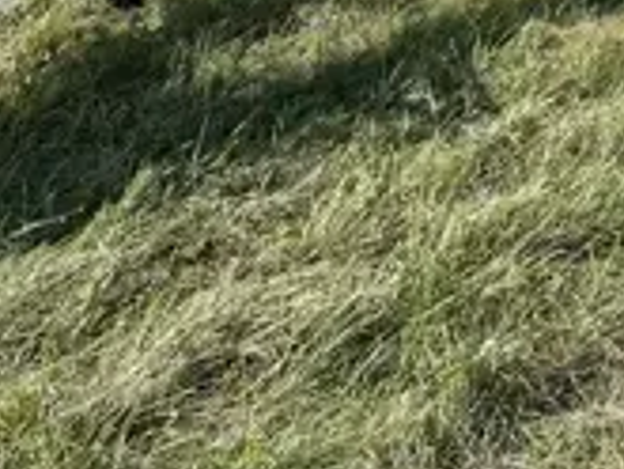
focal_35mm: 93
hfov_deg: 20.2
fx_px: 1678
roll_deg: +1.3
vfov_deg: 15.2
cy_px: -148
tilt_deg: -20.2
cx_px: 662
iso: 80
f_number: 1.78
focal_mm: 6.86
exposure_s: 1/2967
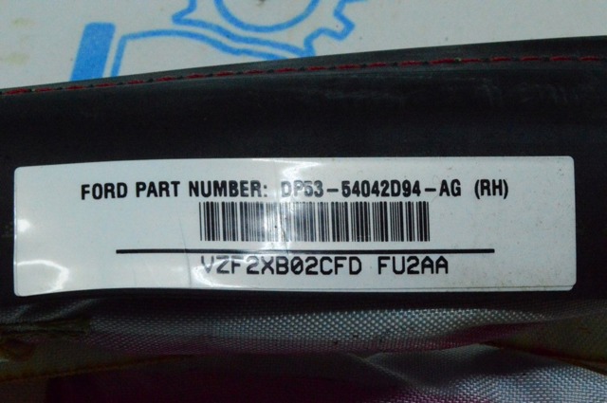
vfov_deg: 16.5
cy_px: 202
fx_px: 1389
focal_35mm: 82
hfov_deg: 24.6
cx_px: 304
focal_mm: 55
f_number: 36
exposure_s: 1/80
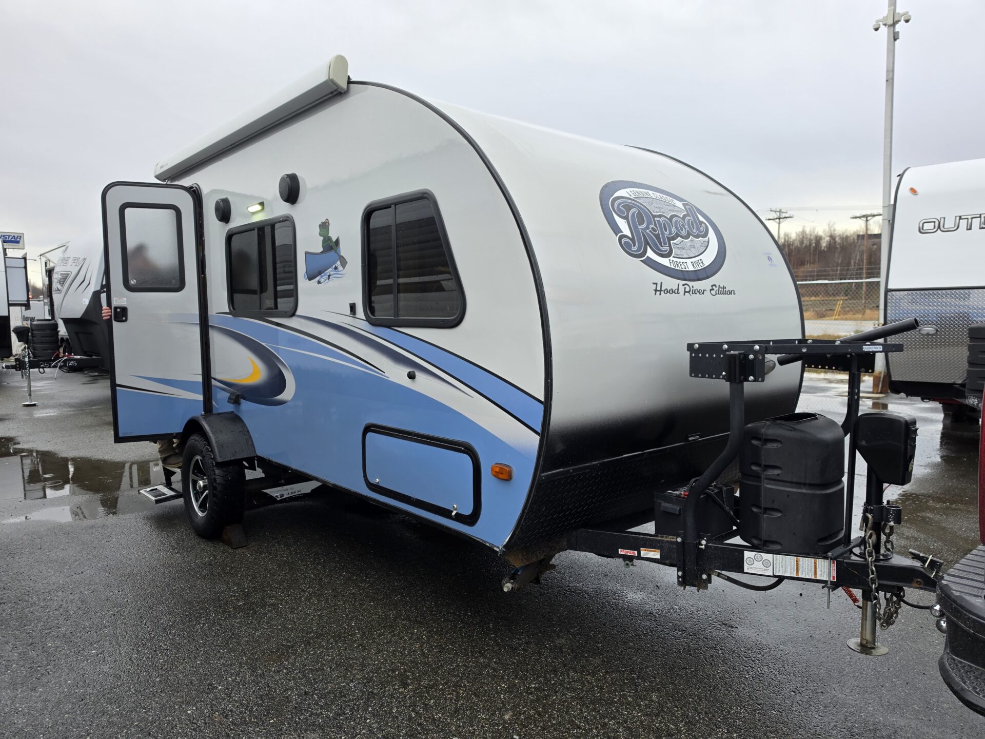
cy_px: 370
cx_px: 492
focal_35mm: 23
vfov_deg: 58.9
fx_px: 654
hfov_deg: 73.9
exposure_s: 1/180
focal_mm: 6.5
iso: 50
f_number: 1.4
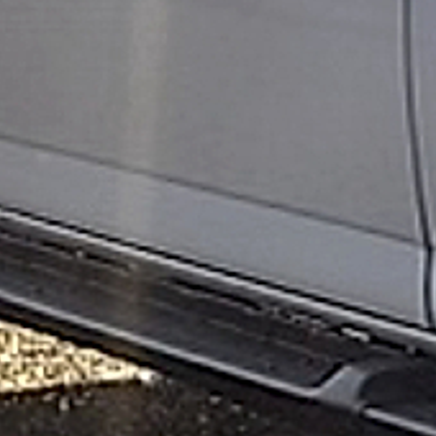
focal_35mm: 216
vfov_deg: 8.1
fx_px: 3078
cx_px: 1123
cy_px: -3
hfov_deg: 7.5
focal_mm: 5.4
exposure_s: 1/2476
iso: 50
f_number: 1.8
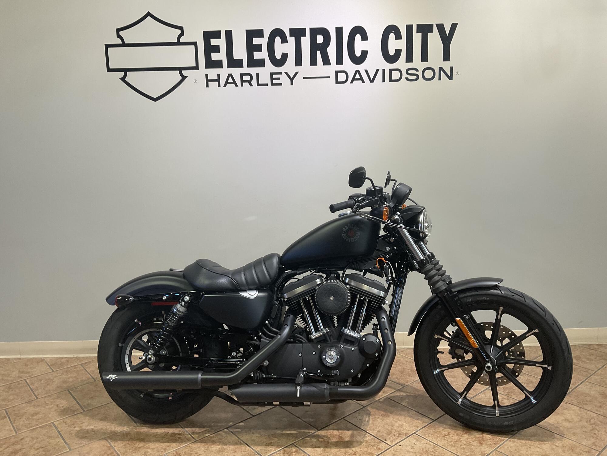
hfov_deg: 61.7
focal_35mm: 29
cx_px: 304
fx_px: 509
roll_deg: +0.9
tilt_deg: -10.6
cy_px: 228
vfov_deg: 48.2
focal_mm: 3
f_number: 1.8
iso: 50
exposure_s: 1/60
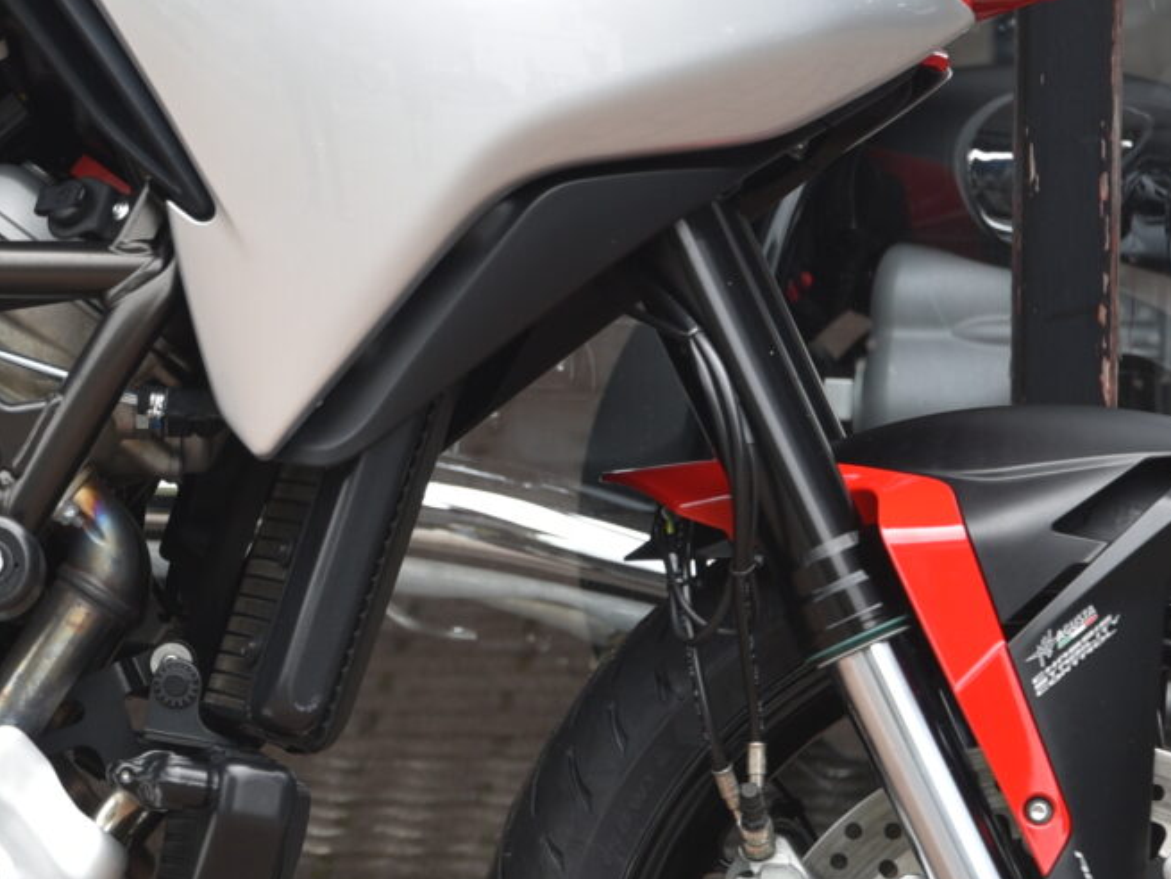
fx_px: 8902
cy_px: 269
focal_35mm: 263
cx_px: -375
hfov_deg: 7.4
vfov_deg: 5.7
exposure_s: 1/80
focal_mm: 70
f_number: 4.5
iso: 100
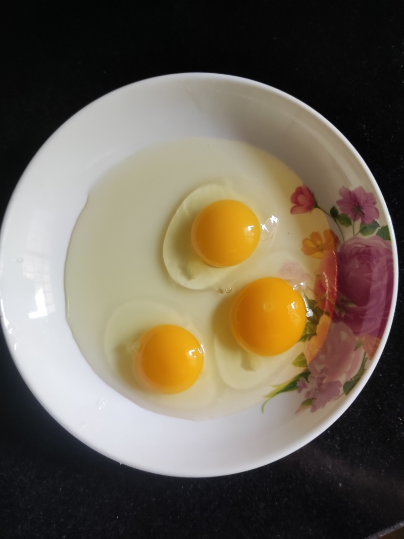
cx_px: 202
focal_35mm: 25
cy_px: 270
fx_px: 389
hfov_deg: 54.9
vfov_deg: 69.4
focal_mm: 4.71
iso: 154
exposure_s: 1/50
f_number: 1.79
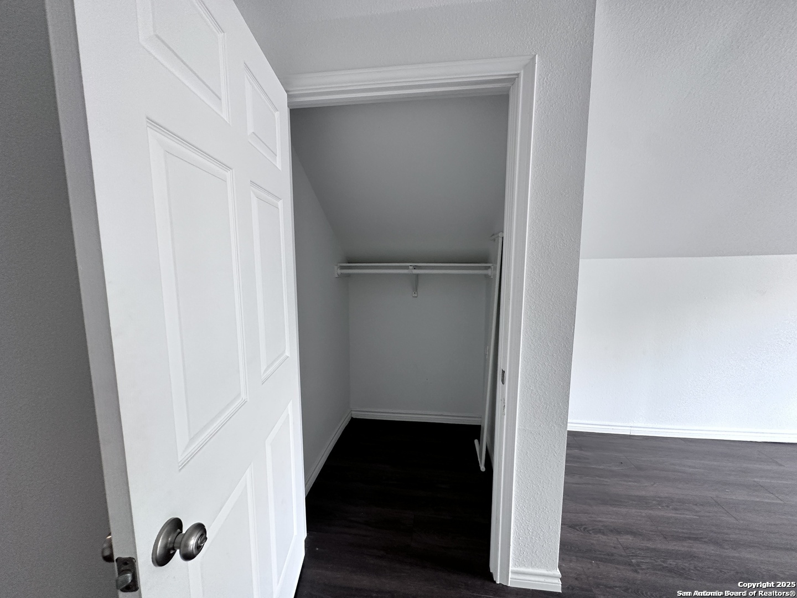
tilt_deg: -3.6
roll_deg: +0.6
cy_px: 299
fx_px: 322
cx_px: 398
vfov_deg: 85.7
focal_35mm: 14
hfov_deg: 102.1
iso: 200
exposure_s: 1/60
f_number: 2.2
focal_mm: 2.22
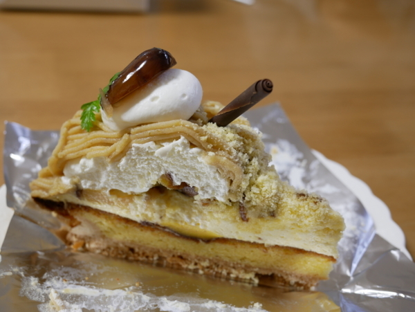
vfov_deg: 36.0
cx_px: 208
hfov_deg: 46.8
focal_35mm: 40
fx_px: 480
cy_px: 156
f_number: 4.5
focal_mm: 20
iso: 200
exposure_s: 1/8
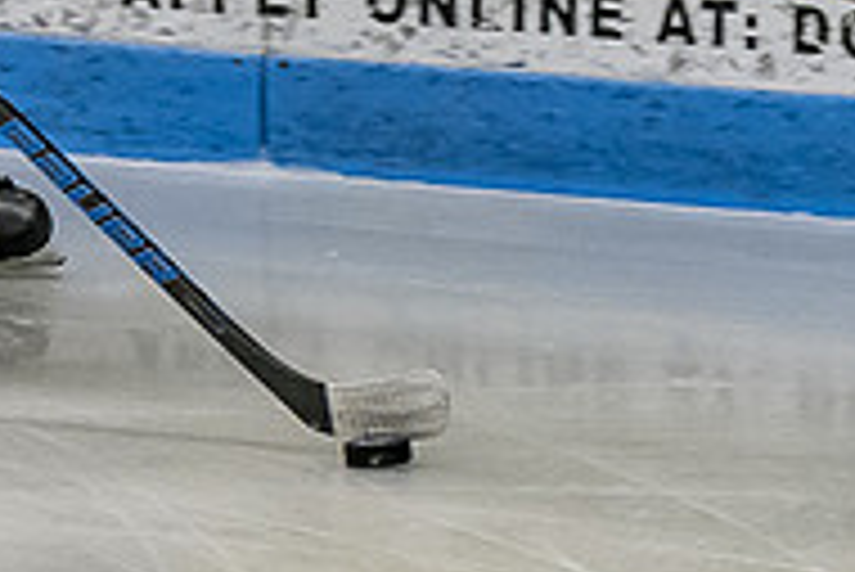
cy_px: -343
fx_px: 16542
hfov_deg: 3.0
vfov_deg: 2.0
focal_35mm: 696
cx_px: -325
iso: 2000
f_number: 3.5
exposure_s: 1/800
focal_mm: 92
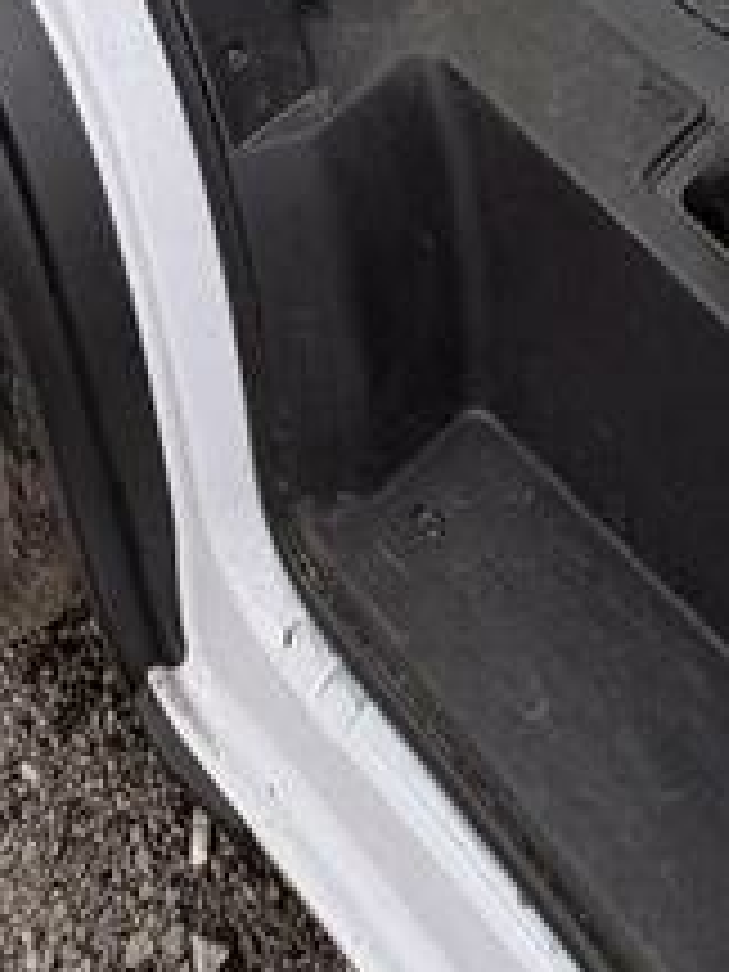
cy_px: -922
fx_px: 1629
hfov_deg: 25.2
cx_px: 338
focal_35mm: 58
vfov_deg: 19.8
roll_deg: +0.3
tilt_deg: -12.0
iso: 50
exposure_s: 1/296
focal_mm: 2.22
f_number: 2.2
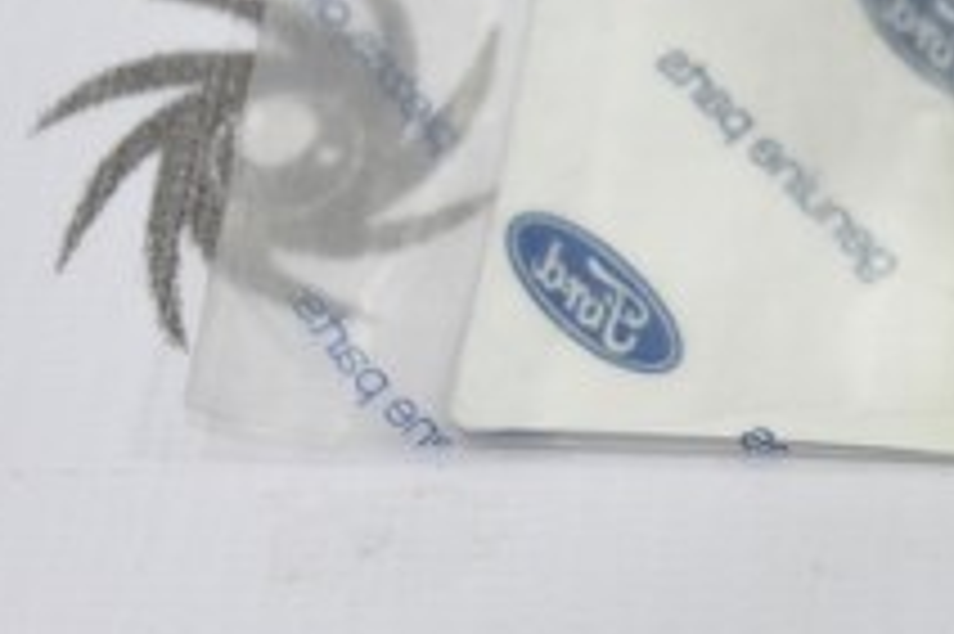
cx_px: 1274
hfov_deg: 10.5
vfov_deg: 7.1
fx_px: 5057
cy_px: -243
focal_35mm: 191
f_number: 4.5
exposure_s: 1/30
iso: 200
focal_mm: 30
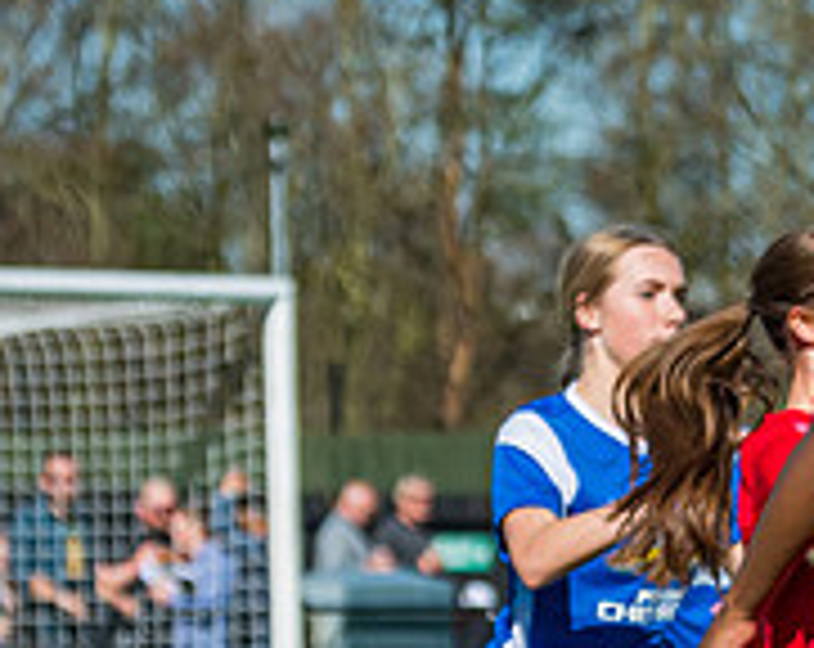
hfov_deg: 4.8
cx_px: 694
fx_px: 9616
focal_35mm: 400
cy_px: 698
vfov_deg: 3.9
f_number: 5
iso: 400
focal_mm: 105
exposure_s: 1/3200
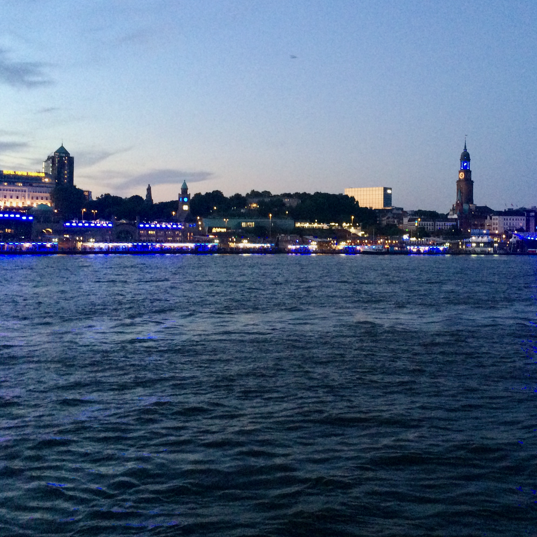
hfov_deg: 39.6
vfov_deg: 39.9
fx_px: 737
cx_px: 354
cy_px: 216
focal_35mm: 42
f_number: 2.2
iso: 320
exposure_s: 1/15
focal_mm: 4.15
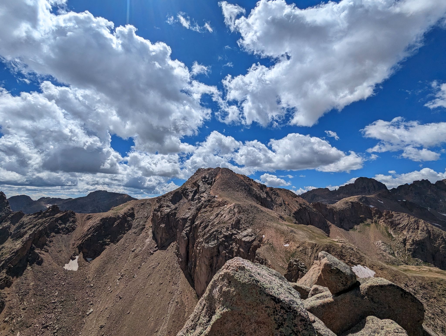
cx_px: 223
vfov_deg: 78.2
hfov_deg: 94.4
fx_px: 206
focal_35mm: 16
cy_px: 168
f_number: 2.2
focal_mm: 2.35
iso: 50
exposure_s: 1/6623
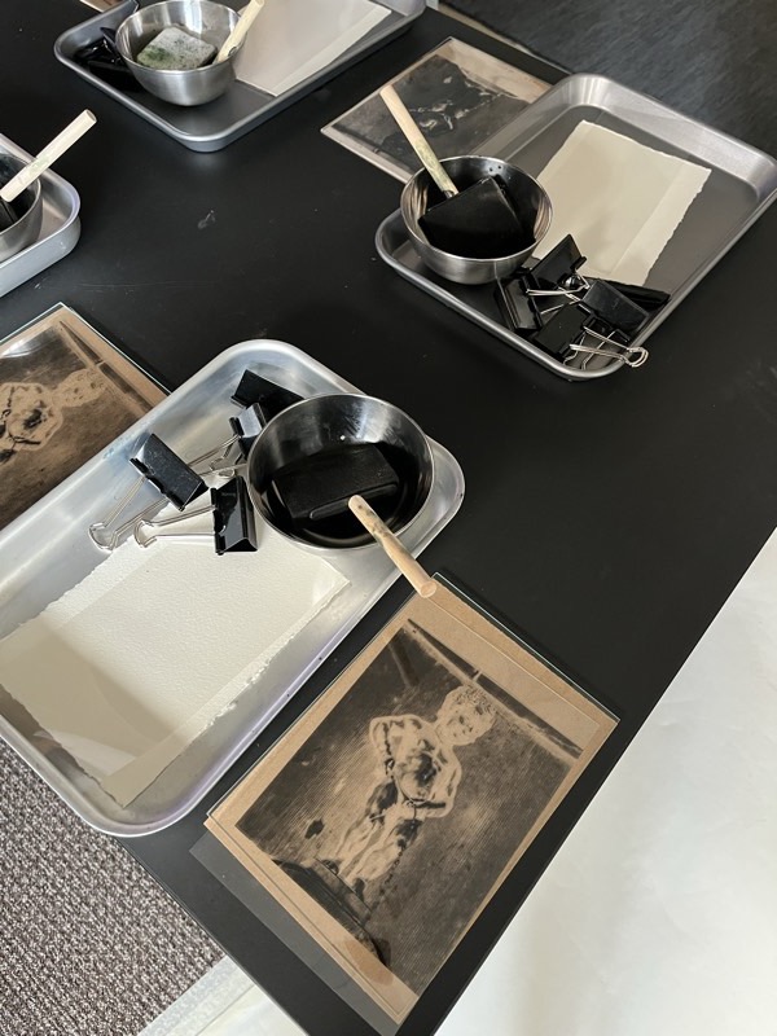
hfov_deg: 53.1
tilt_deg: -60.8
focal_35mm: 26
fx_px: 778
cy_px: 518
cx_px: 388
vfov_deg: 67.3
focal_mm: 5.1
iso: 500
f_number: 1.6
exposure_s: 1/60
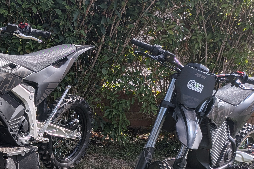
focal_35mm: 58
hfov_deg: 30.9
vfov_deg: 23.0
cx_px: -23
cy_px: 138
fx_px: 409
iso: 31
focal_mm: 4.53
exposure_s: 1/8264
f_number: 1.7
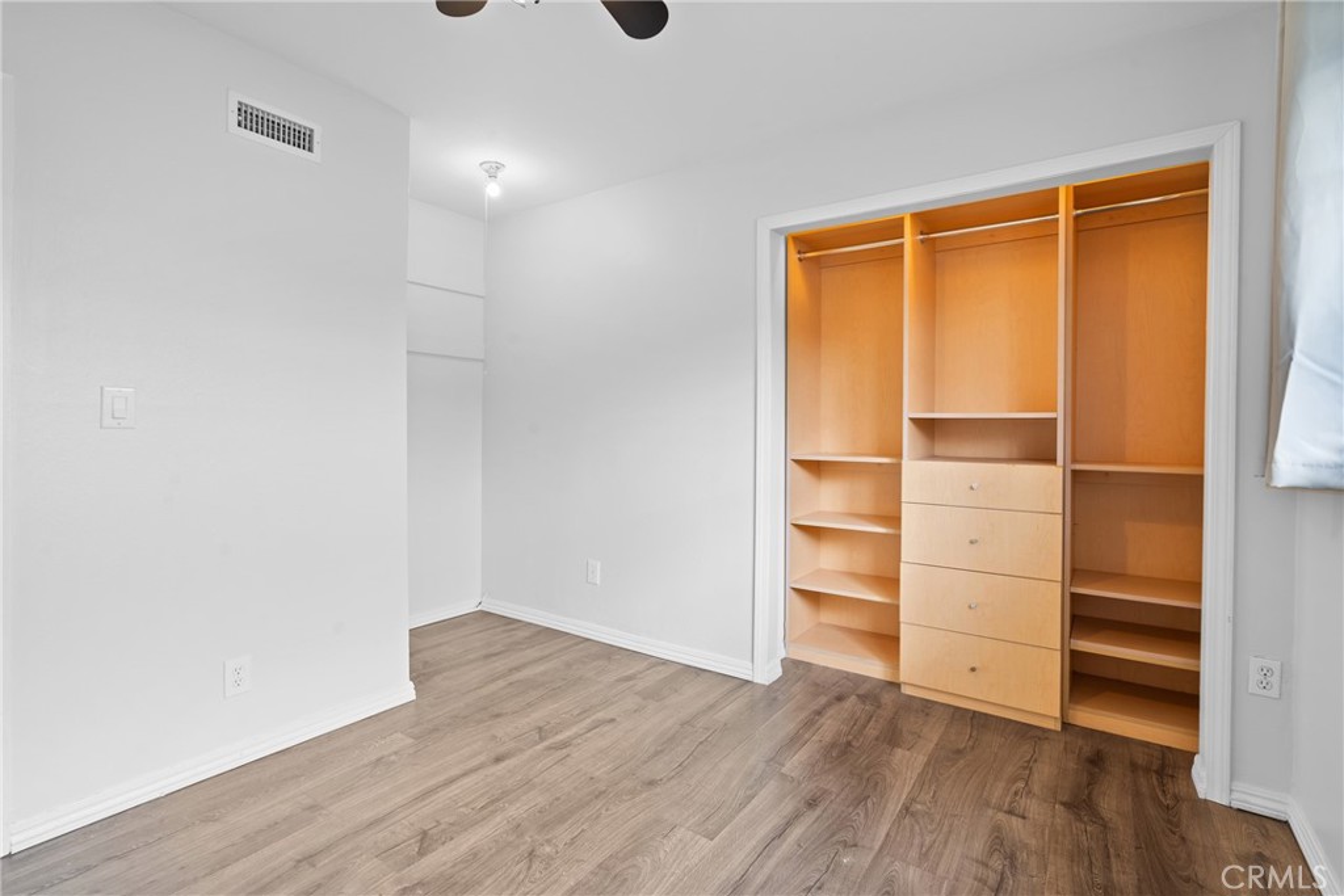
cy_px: 448
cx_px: 672
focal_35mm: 16
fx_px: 597
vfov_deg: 73.8
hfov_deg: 96.7
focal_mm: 16
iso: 250
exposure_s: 1/4
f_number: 9
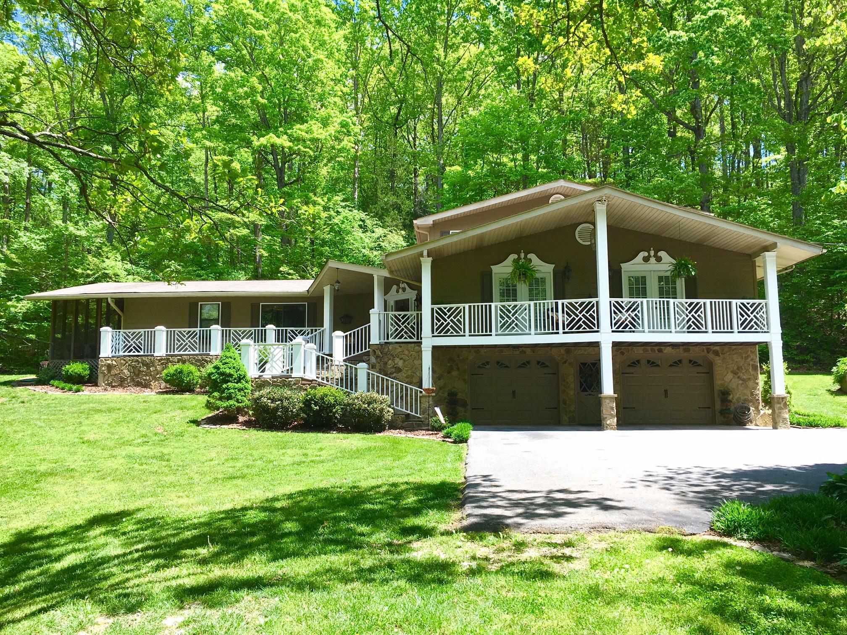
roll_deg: +0.4
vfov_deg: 48.2
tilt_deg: +6.8
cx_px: 424
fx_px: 710
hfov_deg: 61.7
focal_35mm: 29
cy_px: 318
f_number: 2.2
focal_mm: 4.15
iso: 25
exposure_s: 1/527
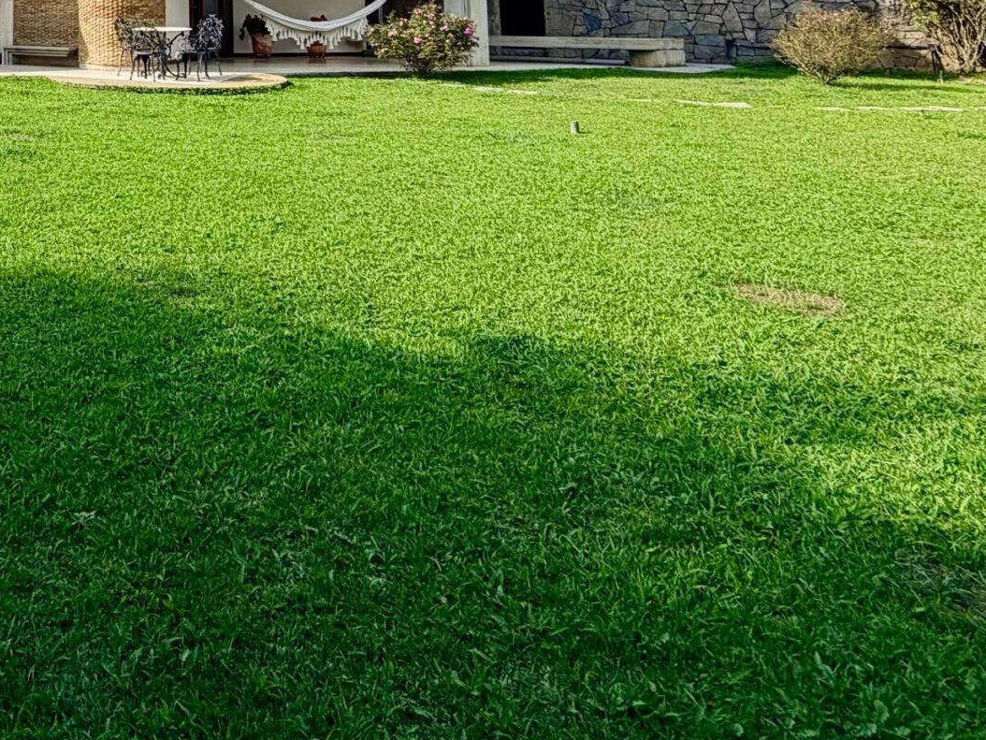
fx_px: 969
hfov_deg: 45.9
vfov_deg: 35.1
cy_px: -95
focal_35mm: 34
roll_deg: -0.3
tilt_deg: +5.5
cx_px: 12
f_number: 2.2
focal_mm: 2.22
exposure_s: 1/770
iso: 25
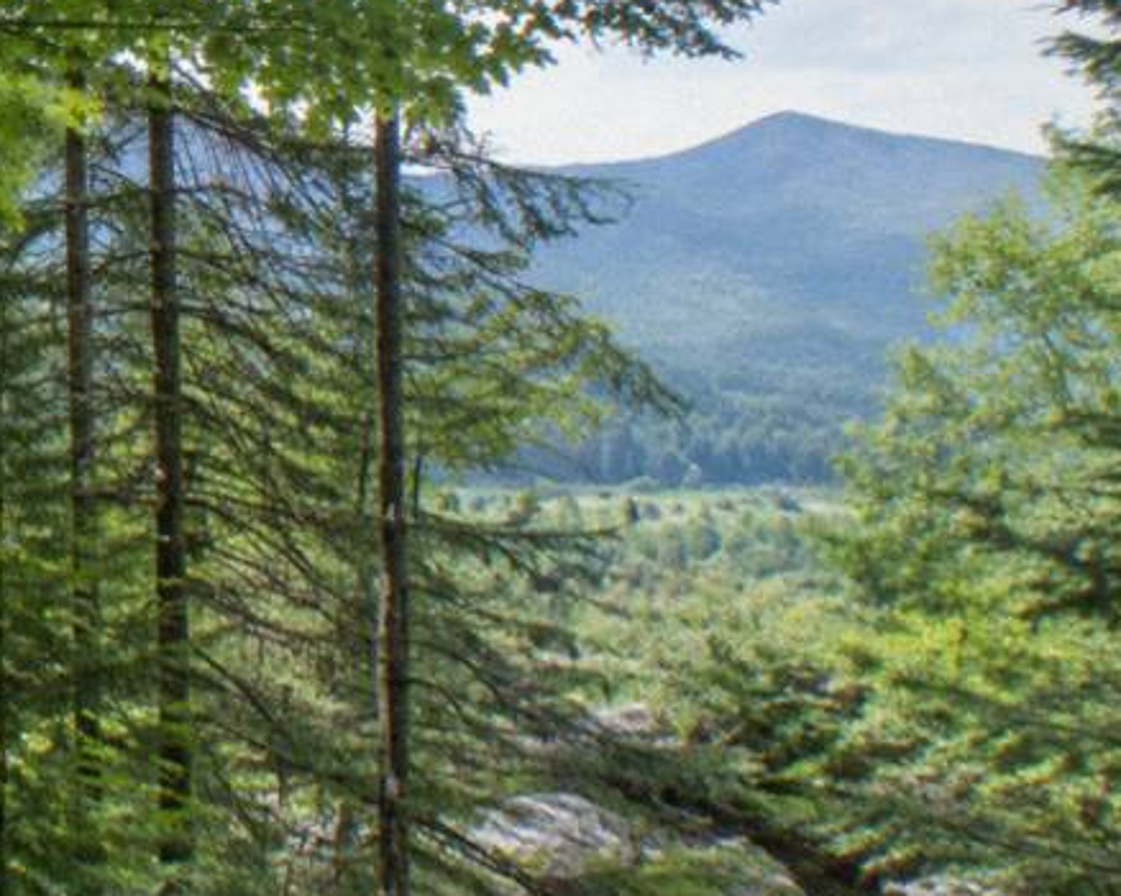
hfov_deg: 23.9
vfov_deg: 20.3
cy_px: 612
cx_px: -87
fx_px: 2487
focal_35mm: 75
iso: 640
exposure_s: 1/320
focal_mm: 35
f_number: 8
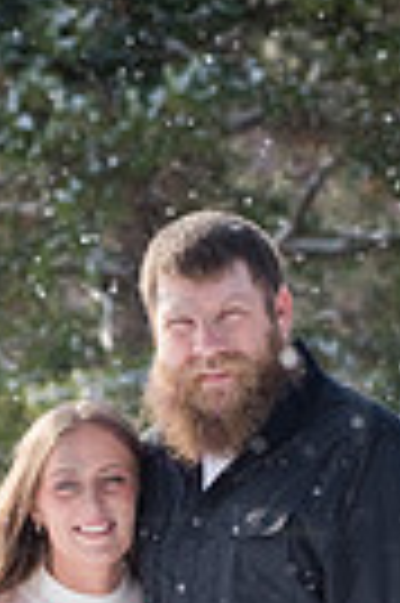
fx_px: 6282
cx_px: 175
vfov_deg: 5.5
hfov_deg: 3.6
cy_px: 819
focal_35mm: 376
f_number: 9
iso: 640
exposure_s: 1/1000
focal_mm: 112
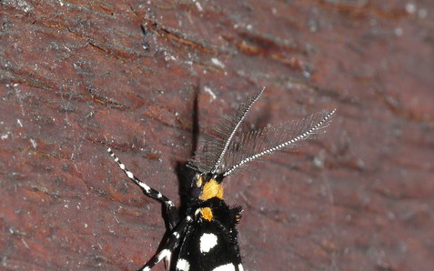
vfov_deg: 4.6
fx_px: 3394
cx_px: 217
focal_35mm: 287
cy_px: 276
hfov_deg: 7.3
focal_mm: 42.7
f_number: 11
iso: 200
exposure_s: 1/125
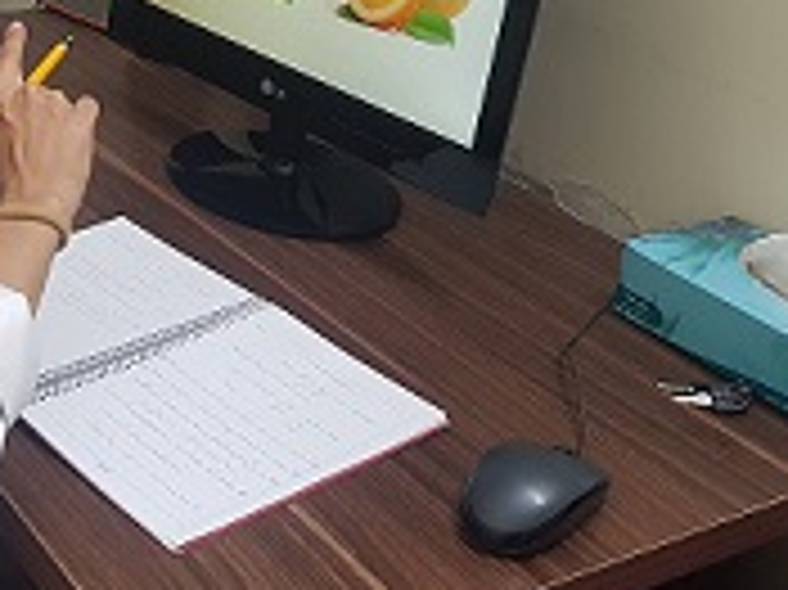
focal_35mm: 63
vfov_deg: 23.2
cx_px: 72
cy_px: 207
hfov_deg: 29.4
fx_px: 1433
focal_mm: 4.2
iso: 125
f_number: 1.7
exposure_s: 1/50
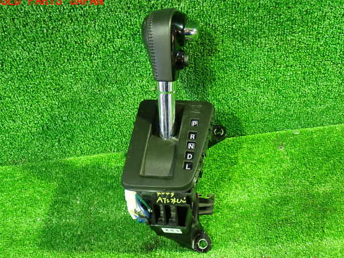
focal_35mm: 41
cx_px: 176
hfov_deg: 45.8
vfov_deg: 35.1
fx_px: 407
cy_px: 132
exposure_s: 1/15
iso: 800
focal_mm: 6.83
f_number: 2.7
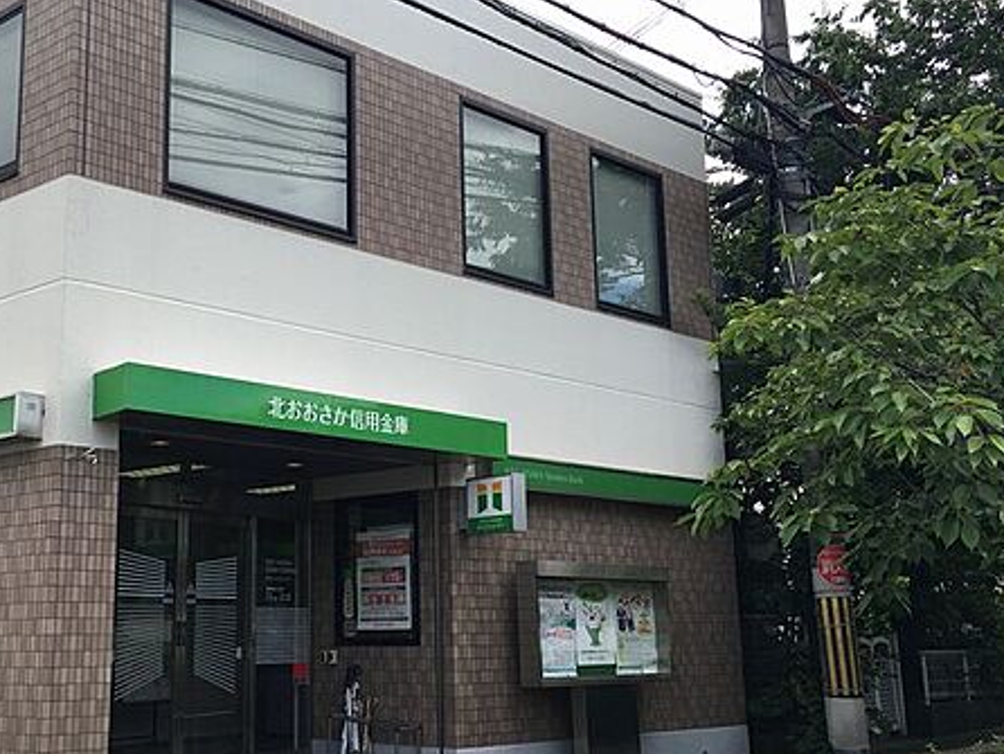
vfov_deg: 36.8
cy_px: 414
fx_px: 1132
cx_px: 340
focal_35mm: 39
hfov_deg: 47.1
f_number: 2.2
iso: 25
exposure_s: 1/761
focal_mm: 4.15
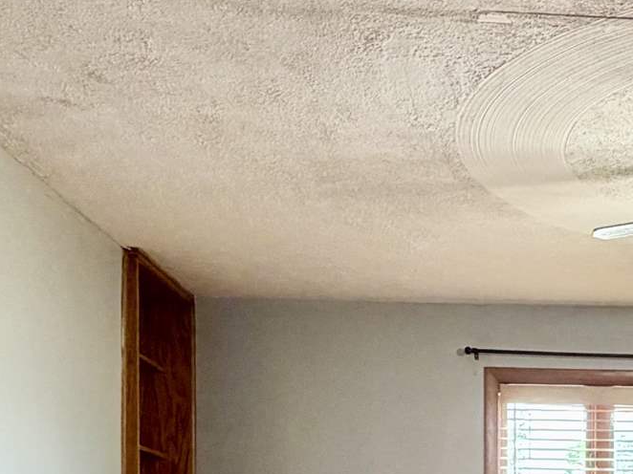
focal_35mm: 65
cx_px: 641
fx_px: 1188
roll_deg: +0.4
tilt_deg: -0.3
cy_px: 587
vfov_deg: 20.9
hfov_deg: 28.0
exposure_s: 1/60
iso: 200
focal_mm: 2.22
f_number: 2.2
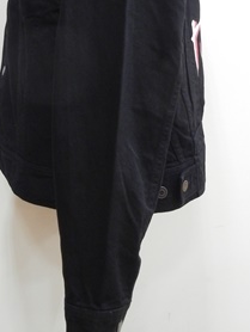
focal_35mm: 69
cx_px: 96
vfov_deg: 26.9
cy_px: 17
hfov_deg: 21.3
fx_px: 663
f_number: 3.5
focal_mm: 5.4
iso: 400
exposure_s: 1/19.4
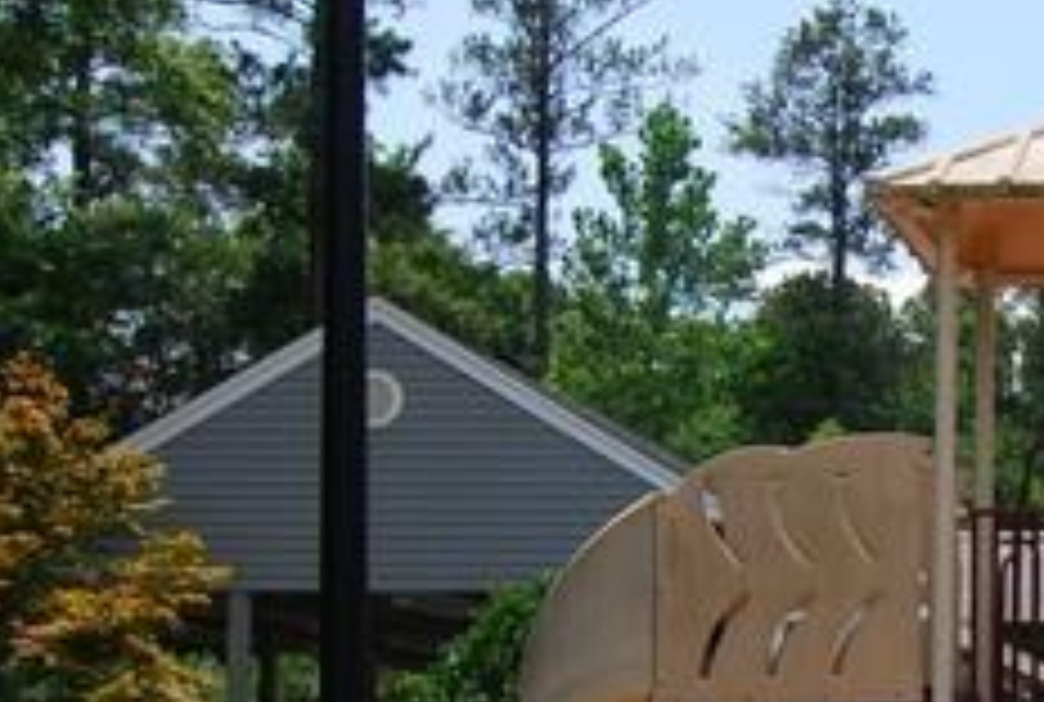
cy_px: 655
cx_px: 1292
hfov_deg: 27.8
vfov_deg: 21.5
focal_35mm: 62
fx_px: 1803
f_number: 5
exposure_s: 1/2000
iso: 400
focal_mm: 12
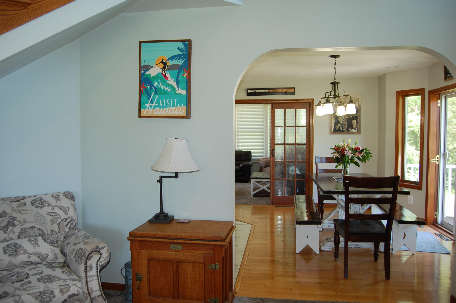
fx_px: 342
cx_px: 228
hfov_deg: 67.4
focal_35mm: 27
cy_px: 152
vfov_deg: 47.8
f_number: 3.5
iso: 400
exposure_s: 1/60
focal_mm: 18
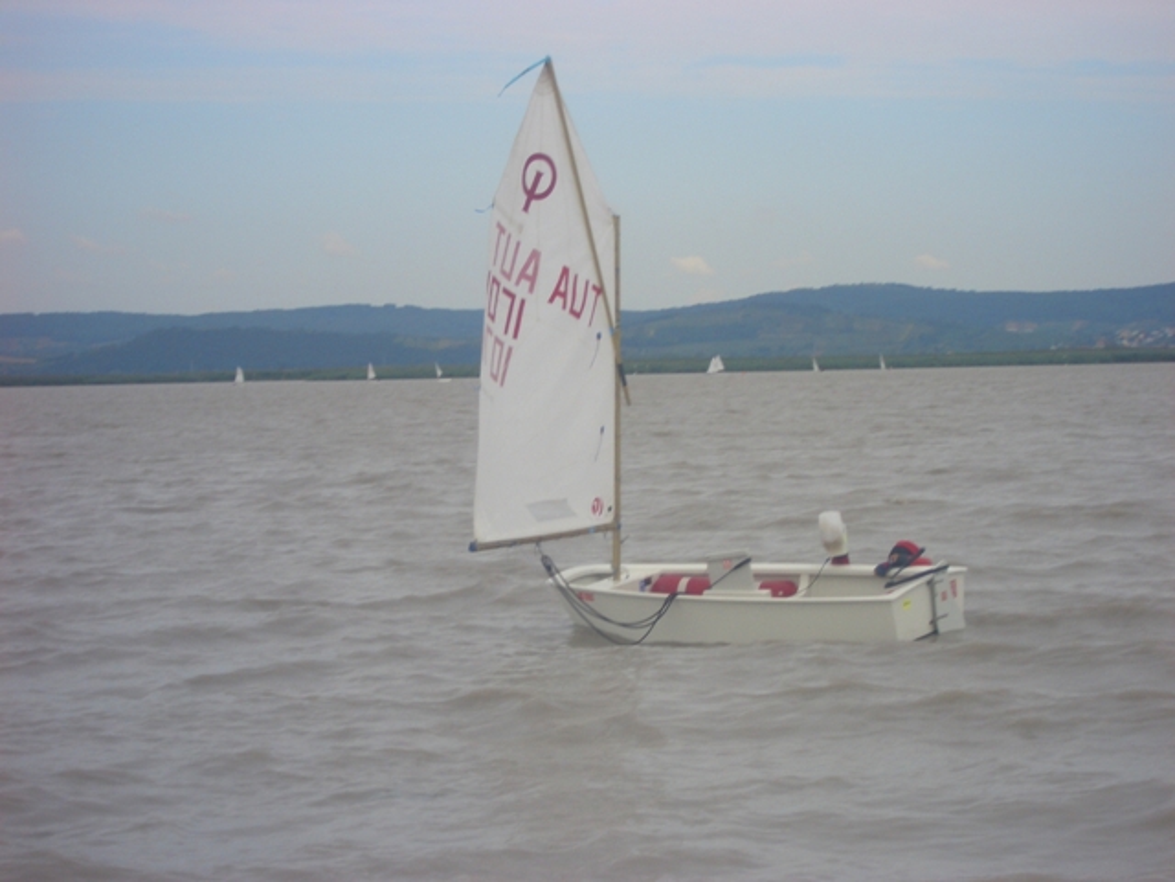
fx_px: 3564
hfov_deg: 18.7
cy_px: 441
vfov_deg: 14.1
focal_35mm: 105
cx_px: 588
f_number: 7.7
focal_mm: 17.4
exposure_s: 1/160
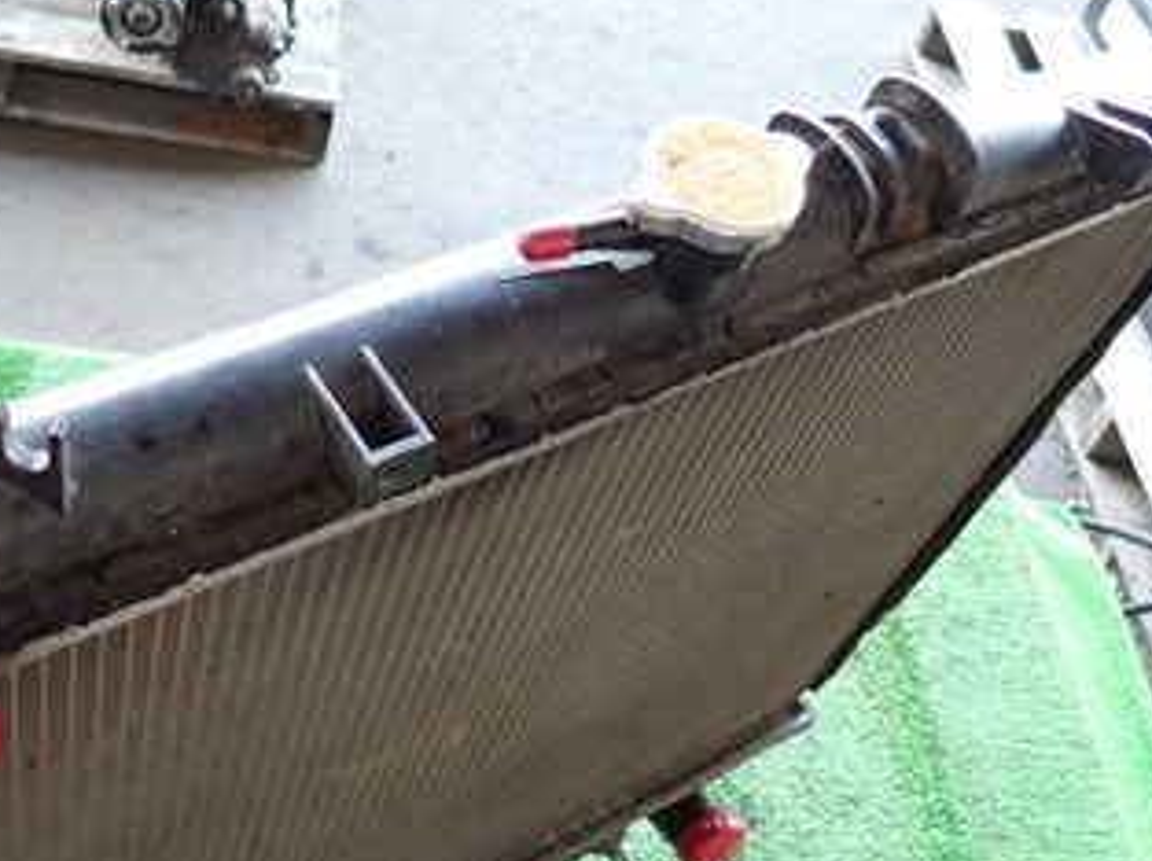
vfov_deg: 29.9
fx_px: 1596
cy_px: 596
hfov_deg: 39.3
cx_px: 397
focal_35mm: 48
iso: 200
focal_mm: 4.5
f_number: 2
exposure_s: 1/30
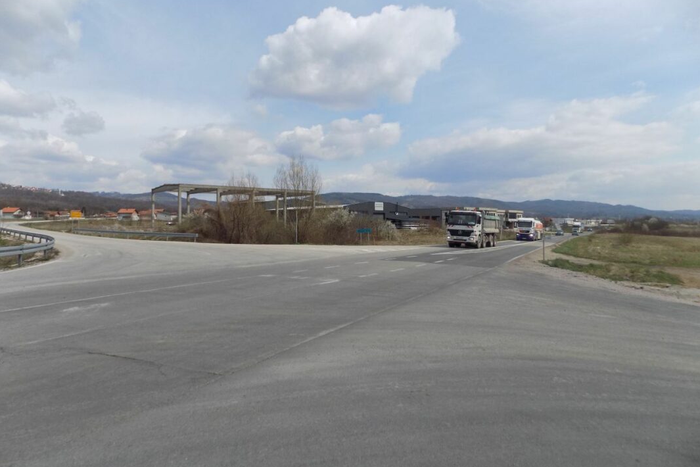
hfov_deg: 73.7
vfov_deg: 53.1
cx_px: 350
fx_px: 467
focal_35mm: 24
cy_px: 229
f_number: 9.9
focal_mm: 4
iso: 80
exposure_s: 1/160
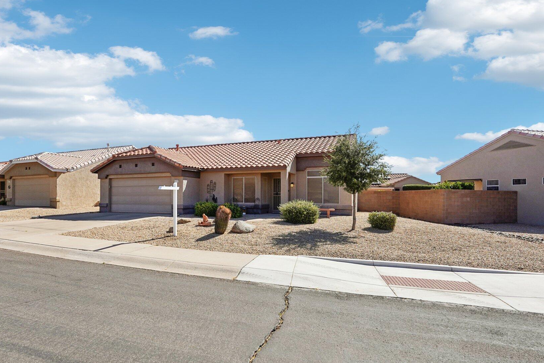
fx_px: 312
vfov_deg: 60.4
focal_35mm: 21
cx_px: 231
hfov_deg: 81.7
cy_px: 188
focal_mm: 16.5
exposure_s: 1/3200
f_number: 5
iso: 400
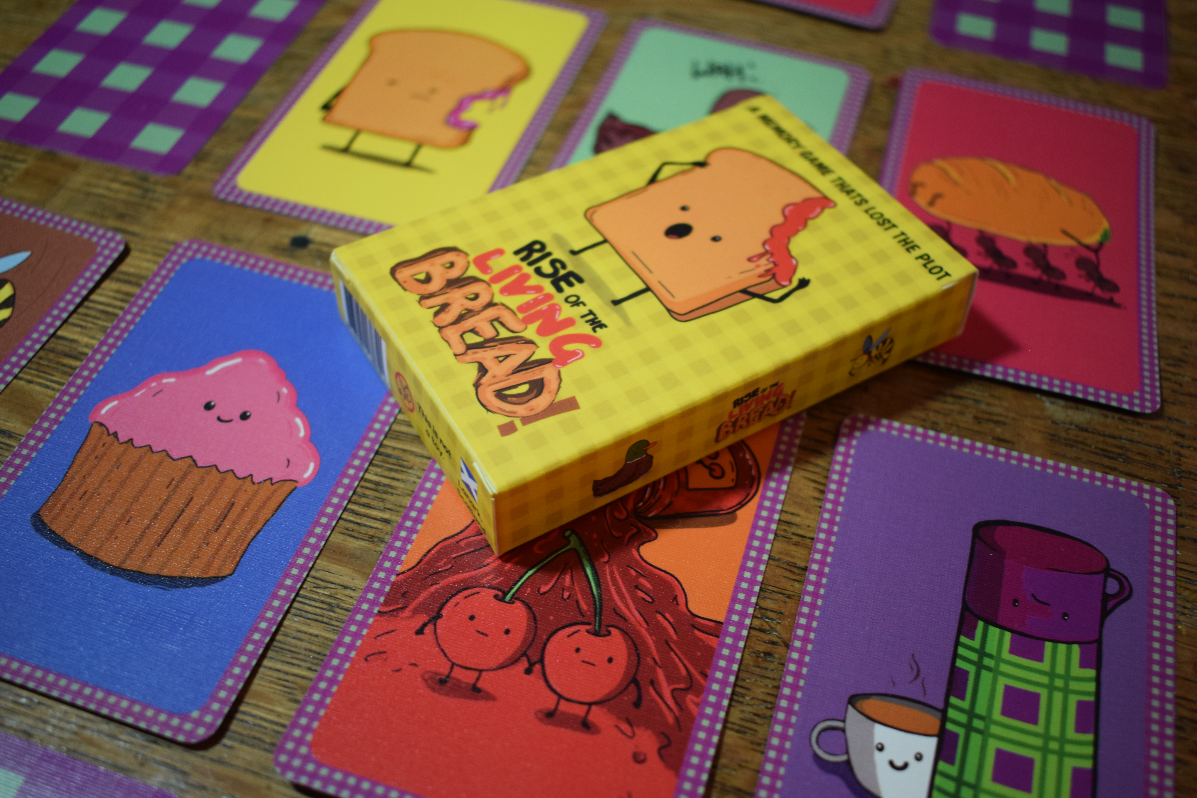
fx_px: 1197
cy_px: 399
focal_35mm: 36
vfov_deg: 36.9
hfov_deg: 53.1
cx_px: 598
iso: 500
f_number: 4
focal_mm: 24
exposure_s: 1/60
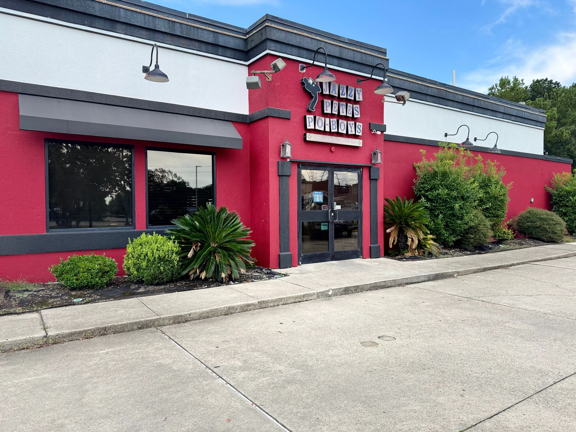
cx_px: 288
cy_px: 216
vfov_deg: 56.8
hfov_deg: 71.6
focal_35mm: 24
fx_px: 399
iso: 80
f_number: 1.78
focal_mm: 6.76
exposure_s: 1/1059
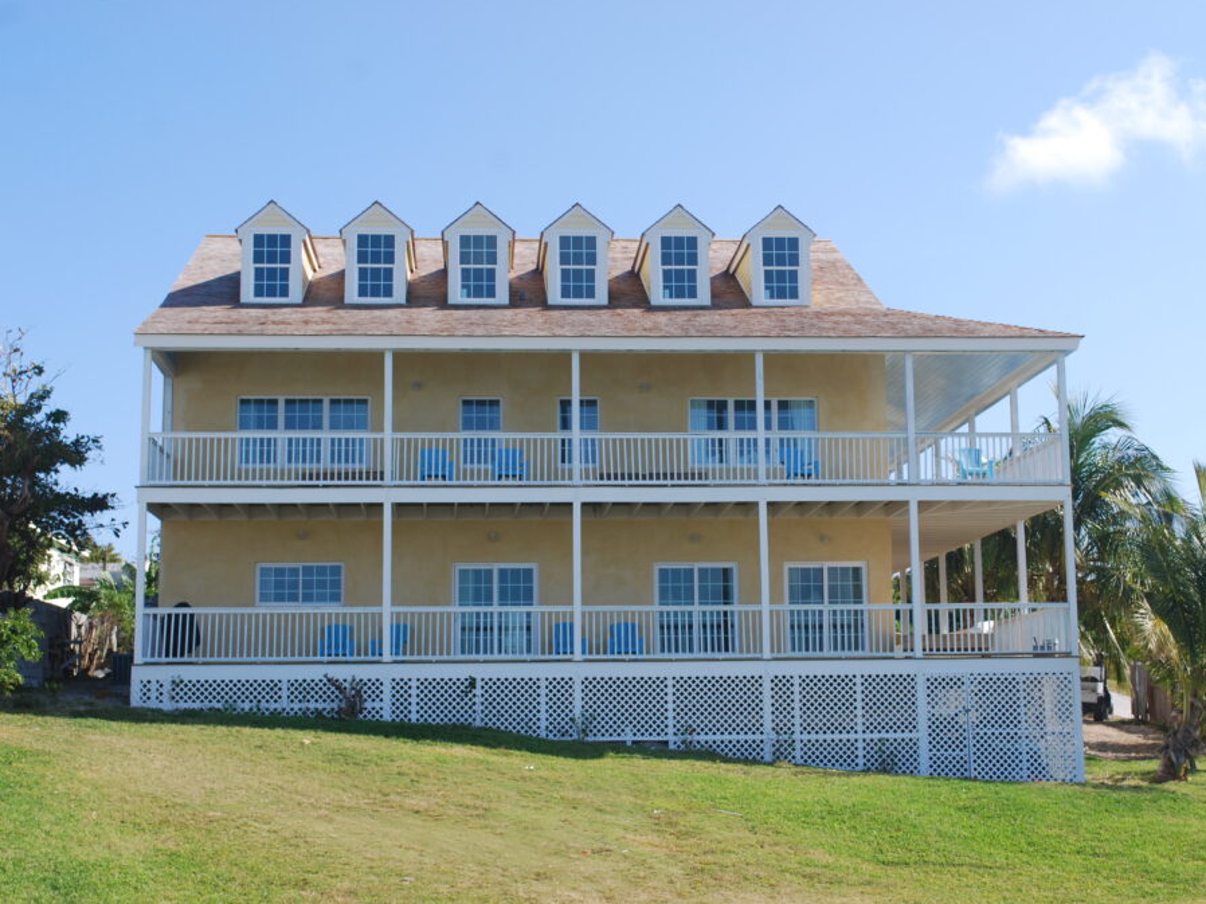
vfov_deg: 26.1
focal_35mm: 56
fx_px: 1950
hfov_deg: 34.4
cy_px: 452
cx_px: 614
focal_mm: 34
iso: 100
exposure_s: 1/250
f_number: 8
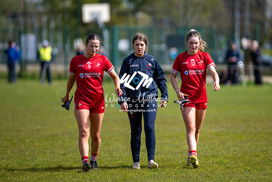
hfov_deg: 5.2
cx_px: 158
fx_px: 2987
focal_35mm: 395
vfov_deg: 3.5
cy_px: 76
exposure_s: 1/4000
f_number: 2.8
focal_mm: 300
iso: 220
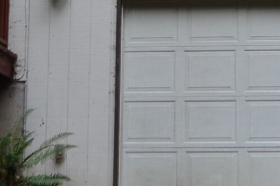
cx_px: 245
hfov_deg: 11.0
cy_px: -55
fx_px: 1443
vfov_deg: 7.3
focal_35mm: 186
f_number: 5.6
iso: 360
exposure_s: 1/125
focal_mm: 36
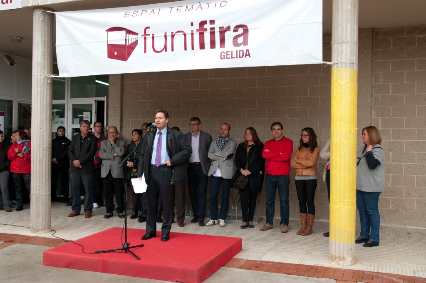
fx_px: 425
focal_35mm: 36
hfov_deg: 53.2
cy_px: 142
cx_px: 213
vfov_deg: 36.8
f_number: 5.6
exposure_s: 1/90
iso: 400
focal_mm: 24
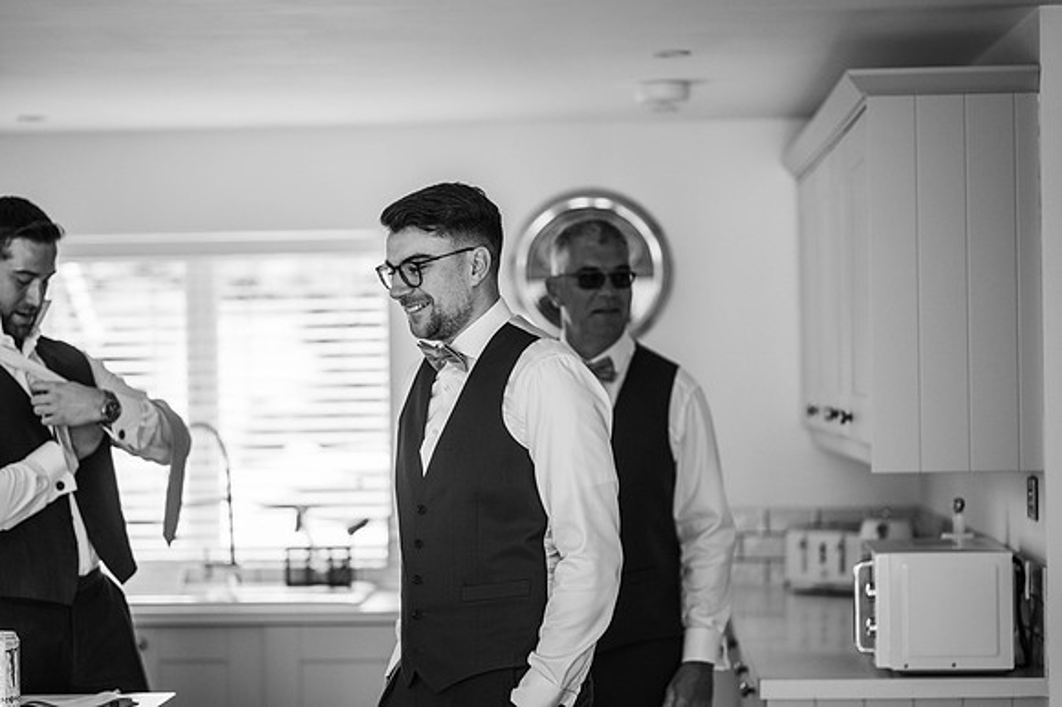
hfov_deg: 23.9
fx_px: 2506
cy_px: 354
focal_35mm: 85
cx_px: 531
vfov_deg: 16.1
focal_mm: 85
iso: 100
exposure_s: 1/400
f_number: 1.8
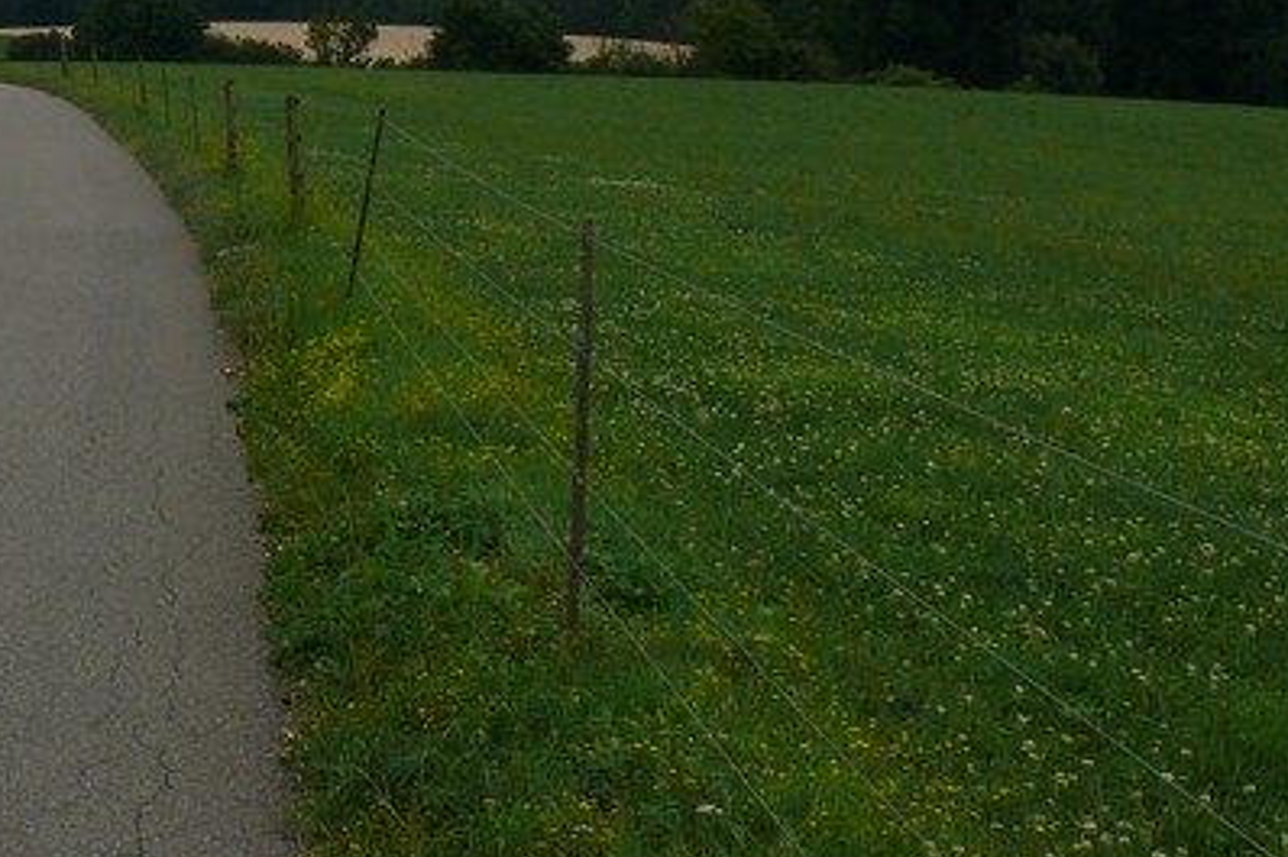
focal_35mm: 78
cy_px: -87
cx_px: 8
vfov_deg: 16.9
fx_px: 2789
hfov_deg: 24.8
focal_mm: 7.4
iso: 100
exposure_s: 1/500
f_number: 5.6
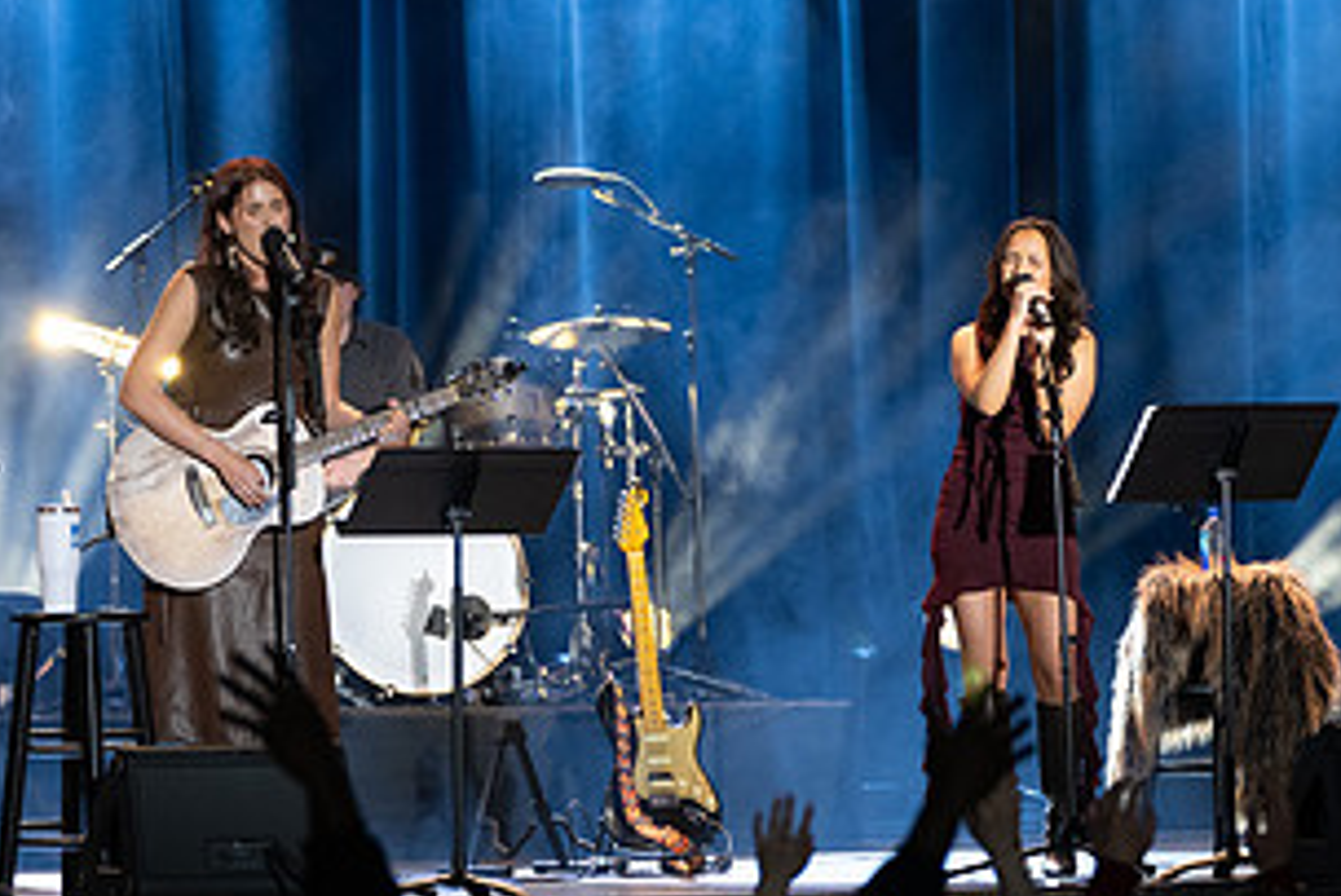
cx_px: 490
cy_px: 488
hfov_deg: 9.8
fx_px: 7826
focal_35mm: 210
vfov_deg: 6.5
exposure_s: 1/250
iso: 1250
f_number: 2.8
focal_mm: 110
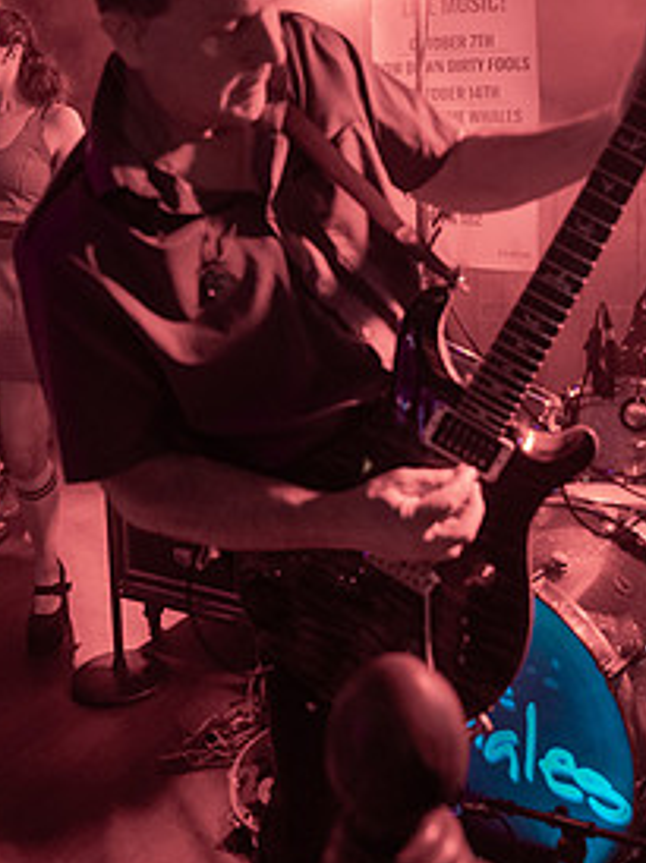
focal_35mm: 38
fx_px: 947
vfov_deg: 47.0
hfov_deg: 37.6
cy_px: 202
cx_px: 377
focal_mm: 24
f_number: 4
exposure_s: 1/200
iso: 3200
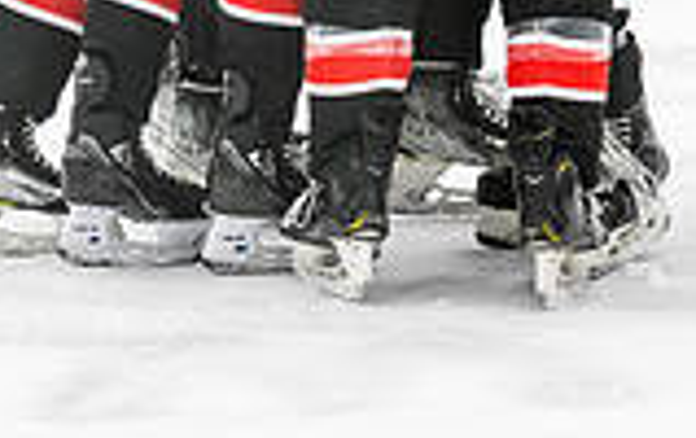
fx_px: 5739
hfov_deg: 6.9
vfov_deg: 4.3
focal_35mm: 302
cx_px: 517
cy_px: -456
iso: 2000
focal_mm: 70
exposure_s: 1/640
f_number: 2.8
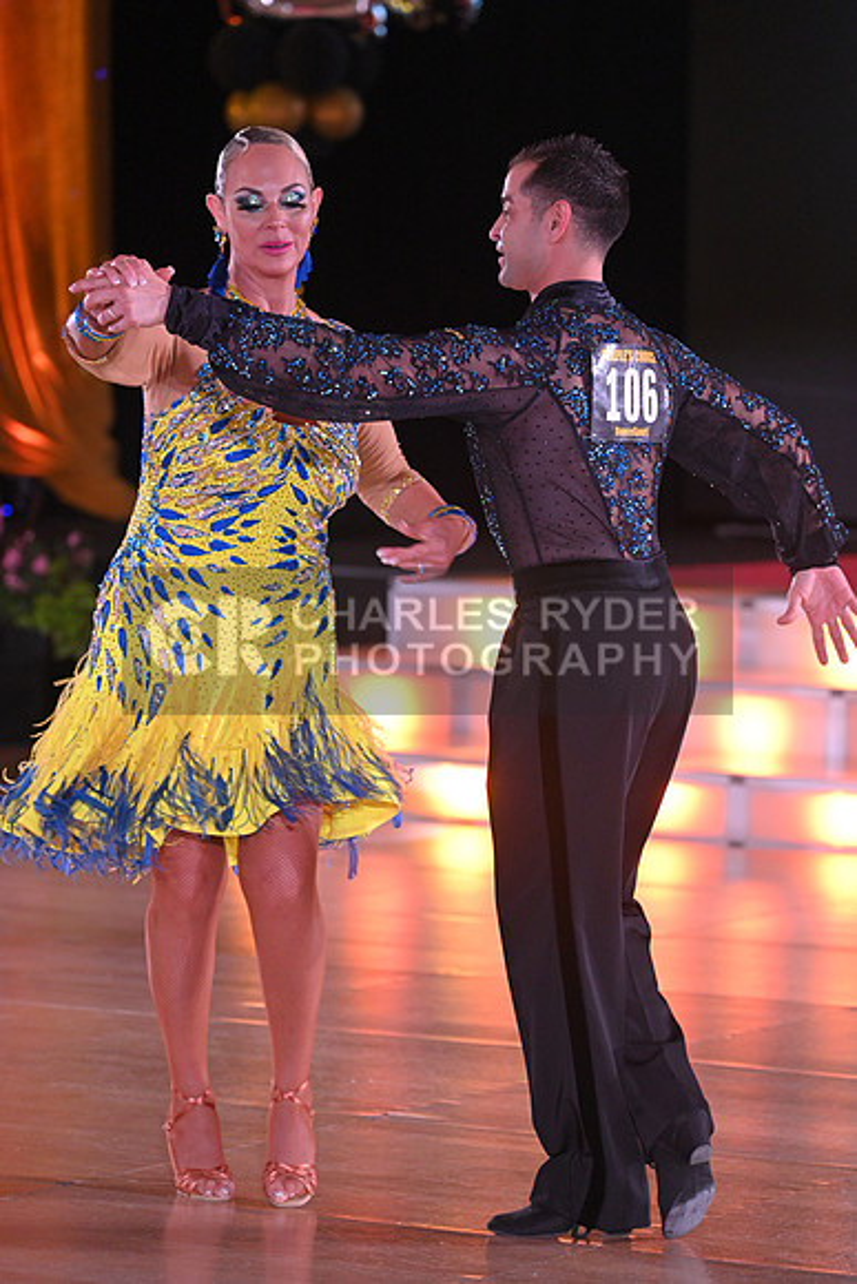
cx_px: 428
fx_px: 5709
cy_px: 642
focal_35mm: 160
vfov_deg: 12.8
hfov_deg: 8.6
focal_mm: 160
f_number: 5
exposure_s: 1/400
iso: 3200
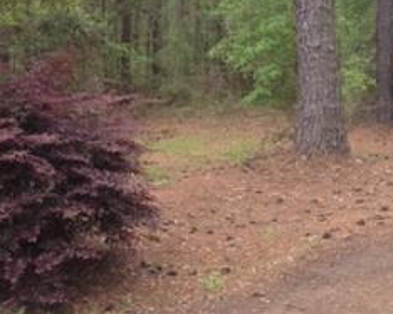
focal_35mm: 70
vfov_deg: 21.7
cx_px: 289
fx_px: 814
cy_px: 87
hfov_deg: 26.8
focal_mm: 4.28
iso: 50
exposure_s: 1/221
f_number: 2.4
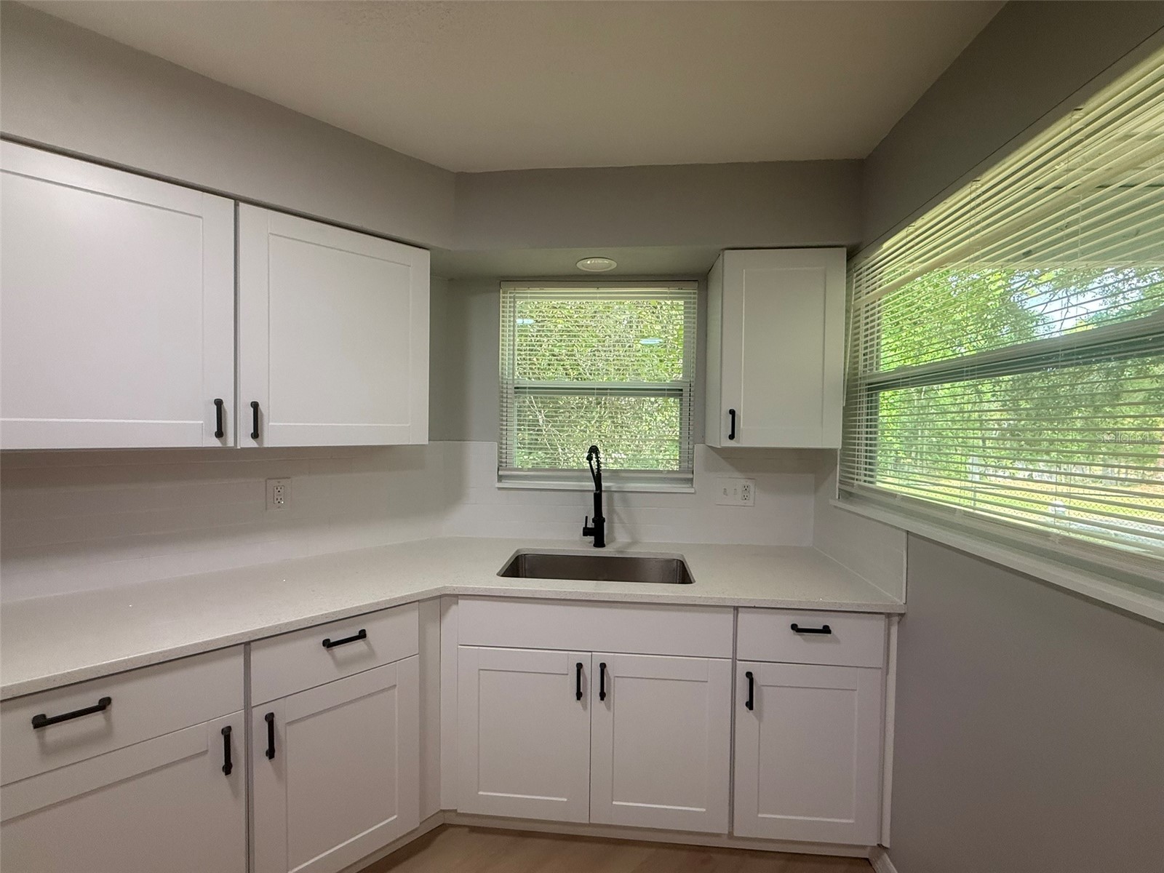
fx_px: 471
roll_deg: -1.5
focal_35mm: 14
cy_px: 436
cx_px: 582
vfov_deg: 85.7
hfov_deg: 102.1
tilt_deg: -1.6
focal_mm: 2.22
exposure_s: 1/120
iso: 250
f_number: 2.2
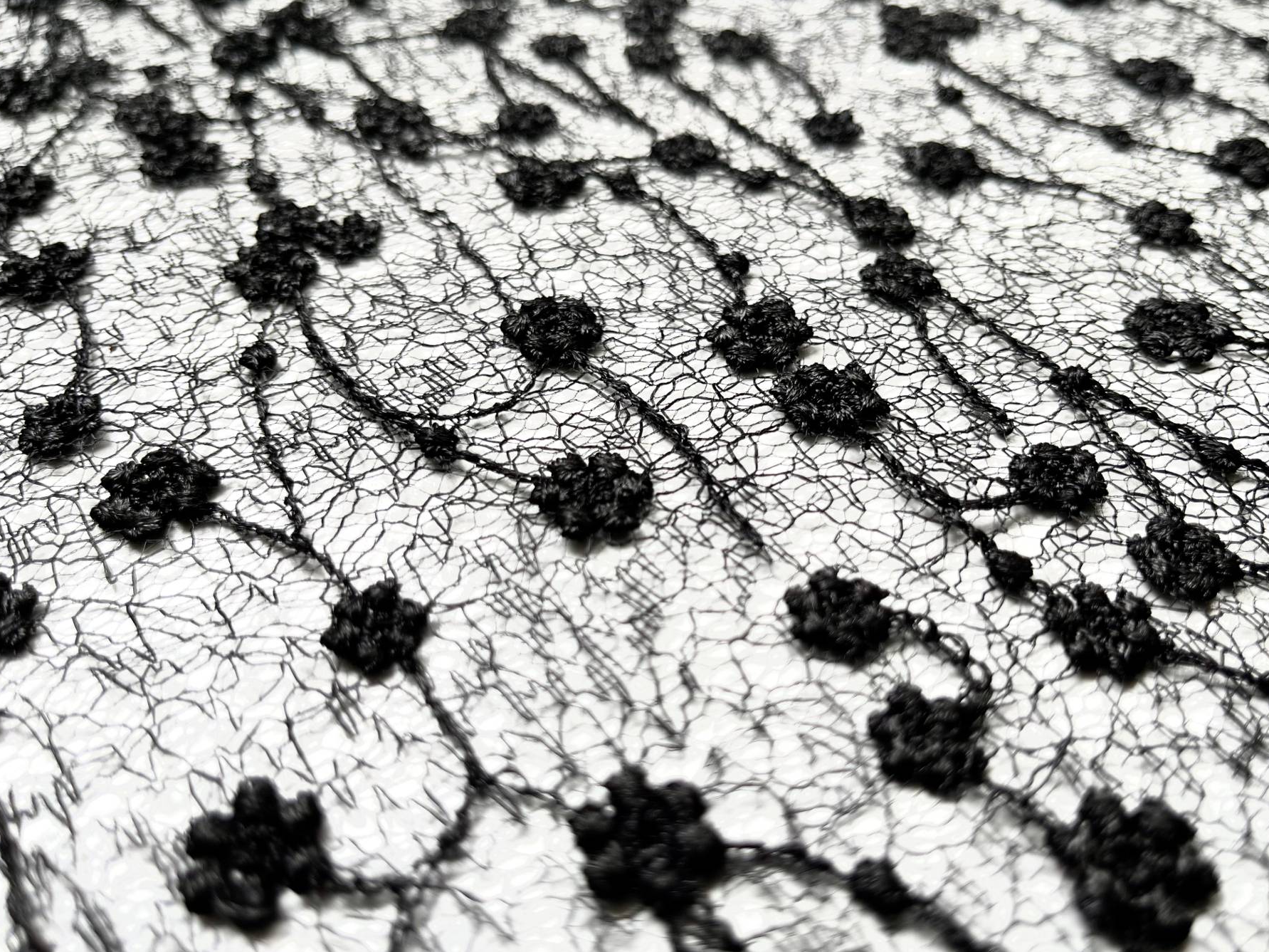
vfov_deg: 49.7
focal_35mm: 28
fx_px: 1026
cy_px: 511
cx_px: 675
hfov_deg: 63.4
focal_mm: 5.1
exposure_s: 1/120
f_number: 1.6
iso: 40
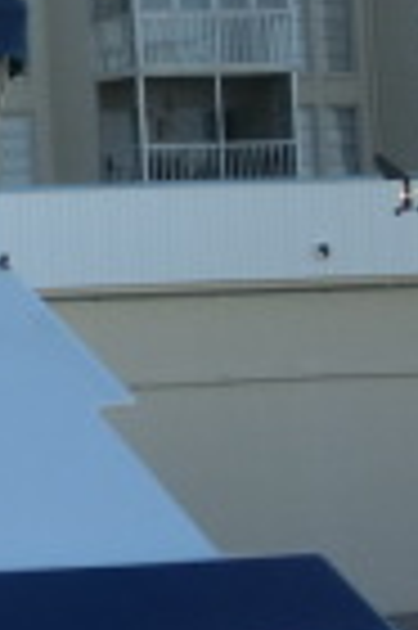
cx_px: -778
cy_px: 342
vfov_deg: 11.6
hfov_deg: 7.0
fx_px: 3108
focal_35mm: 178
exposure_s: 1/640
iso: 80
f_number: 3.5
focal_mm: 5.36
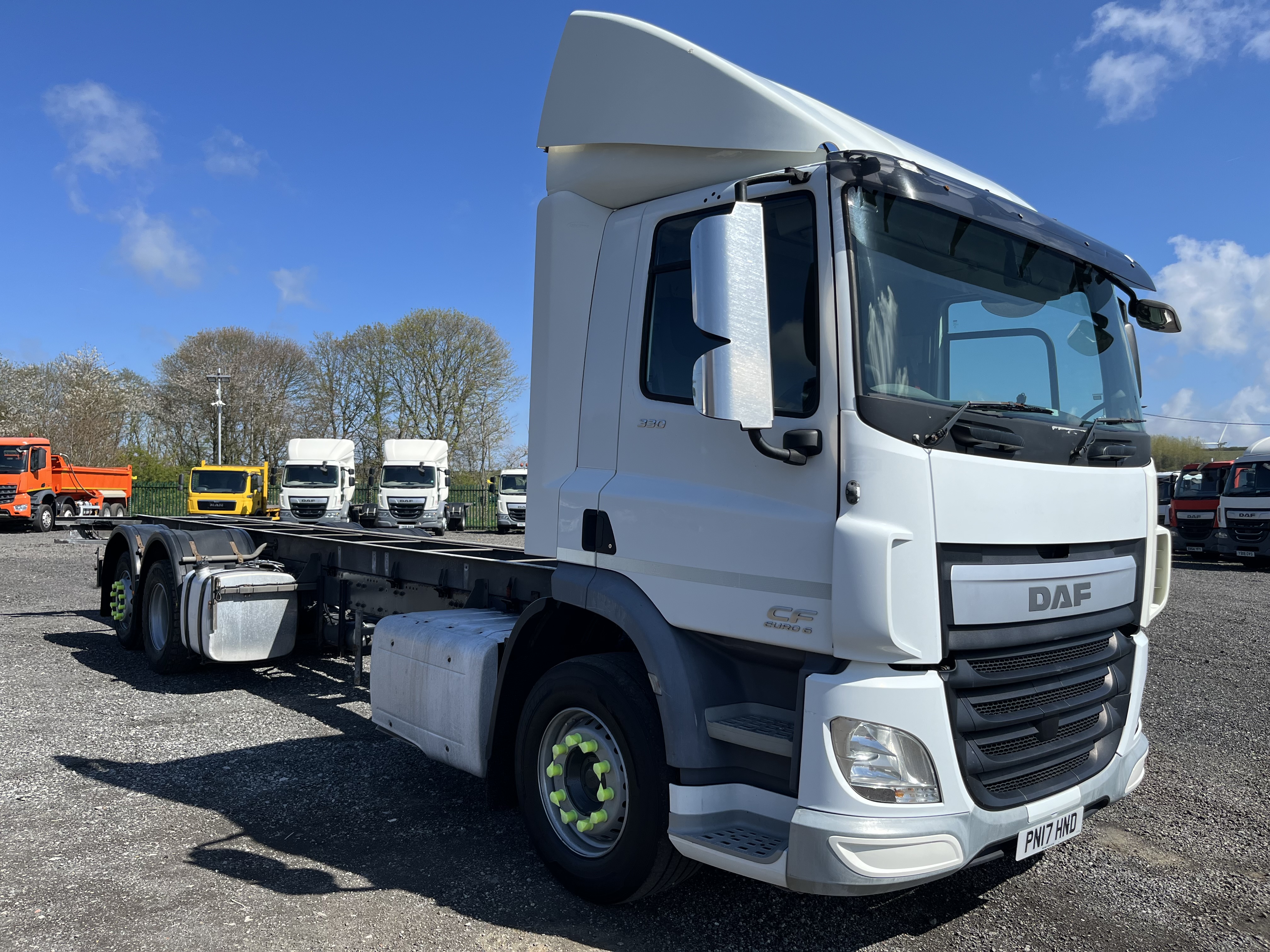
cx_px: 635
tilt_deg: +0.6
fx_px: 954
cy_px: 476
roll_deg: -0.7
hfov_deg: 67.3
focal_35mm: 26
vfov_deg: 53.1
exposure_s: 1/3413
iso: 50
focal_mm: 5.1
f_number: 1.6
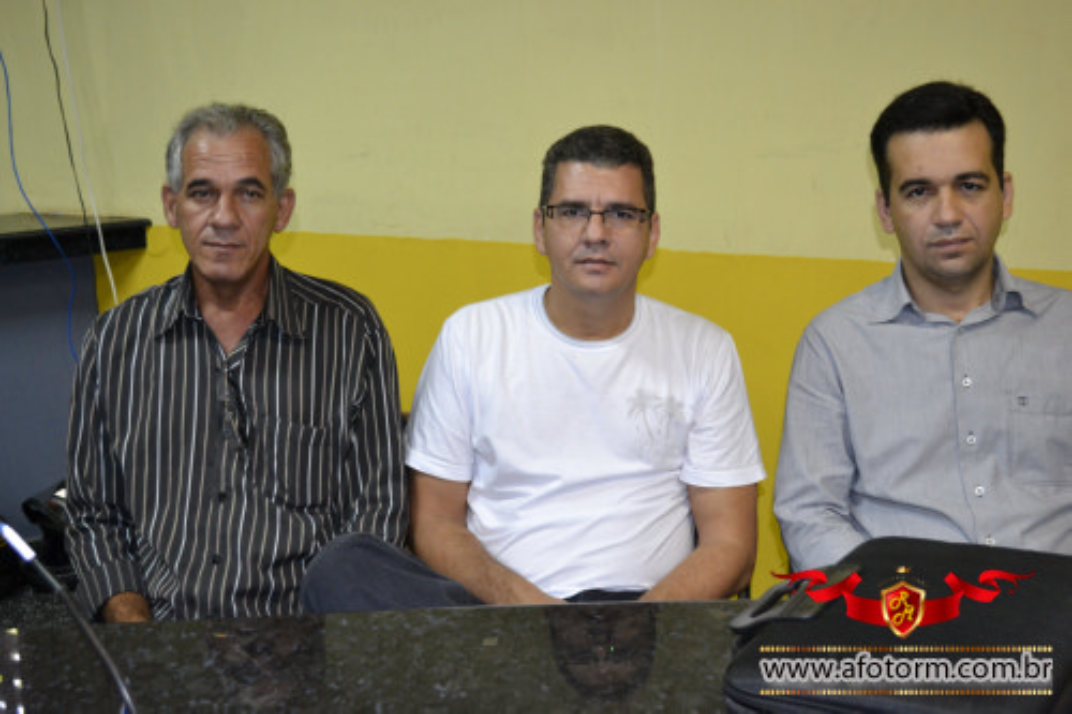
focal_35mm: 42
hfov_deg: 46.4
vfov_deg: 31.9
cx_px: 536
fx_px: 1250
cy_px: 357
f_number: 4.5
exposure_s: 1/60
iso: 1600
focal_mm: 28
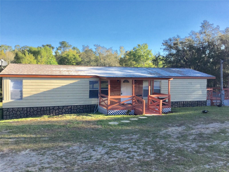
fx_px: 205
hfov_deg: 58.4
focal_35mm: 31
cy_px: 86
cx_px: 114
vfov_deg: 45.4
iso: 25
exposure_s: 1/684
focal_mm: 3.3
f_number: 2.4
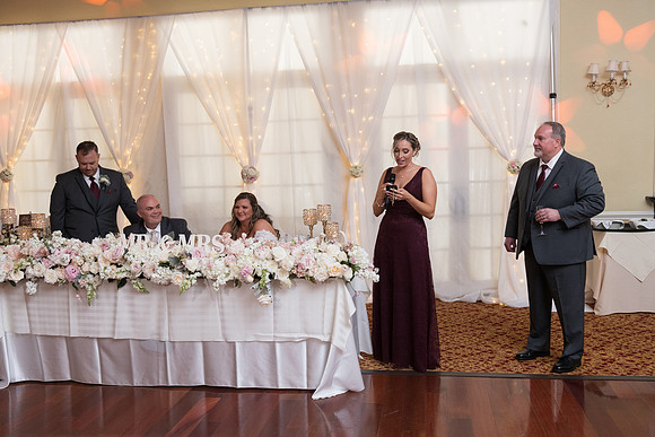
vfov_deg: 37.9
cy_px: 218
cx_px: 328
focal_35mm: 35
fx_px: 637
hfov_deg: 54.4
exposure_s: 1/125
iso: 1600
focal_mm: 35
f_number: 5
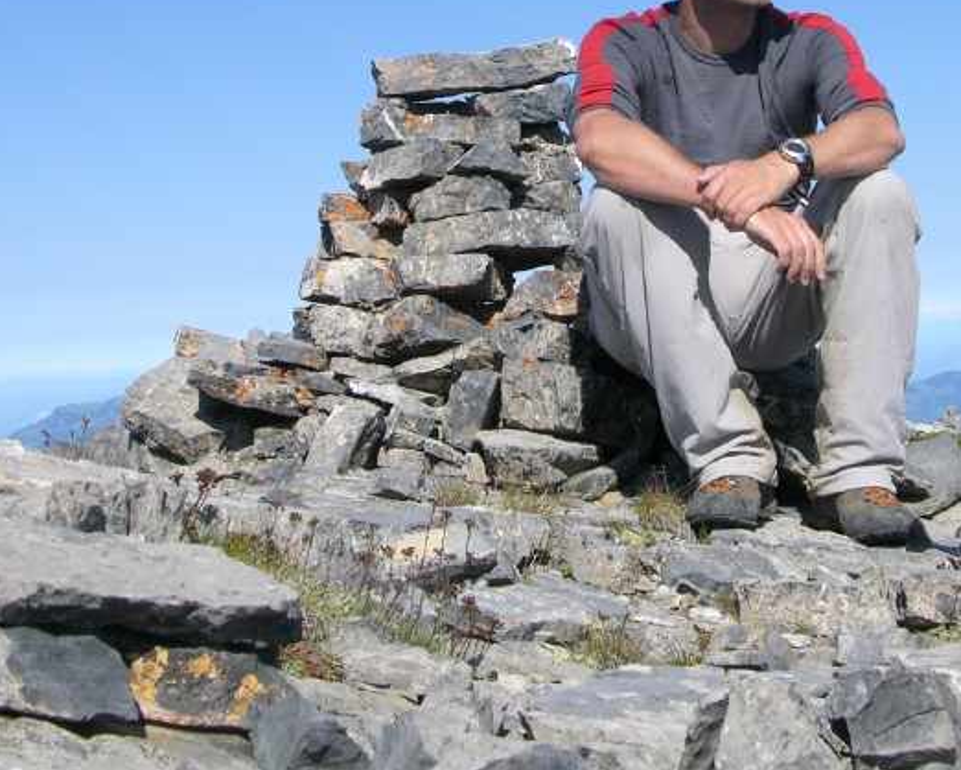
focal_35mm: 67
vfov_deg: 22.5
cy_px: 153
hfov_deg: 28.3
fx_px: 1906
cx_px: 552
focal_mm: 8.9
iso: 50
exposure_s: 1/226
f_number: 6.3
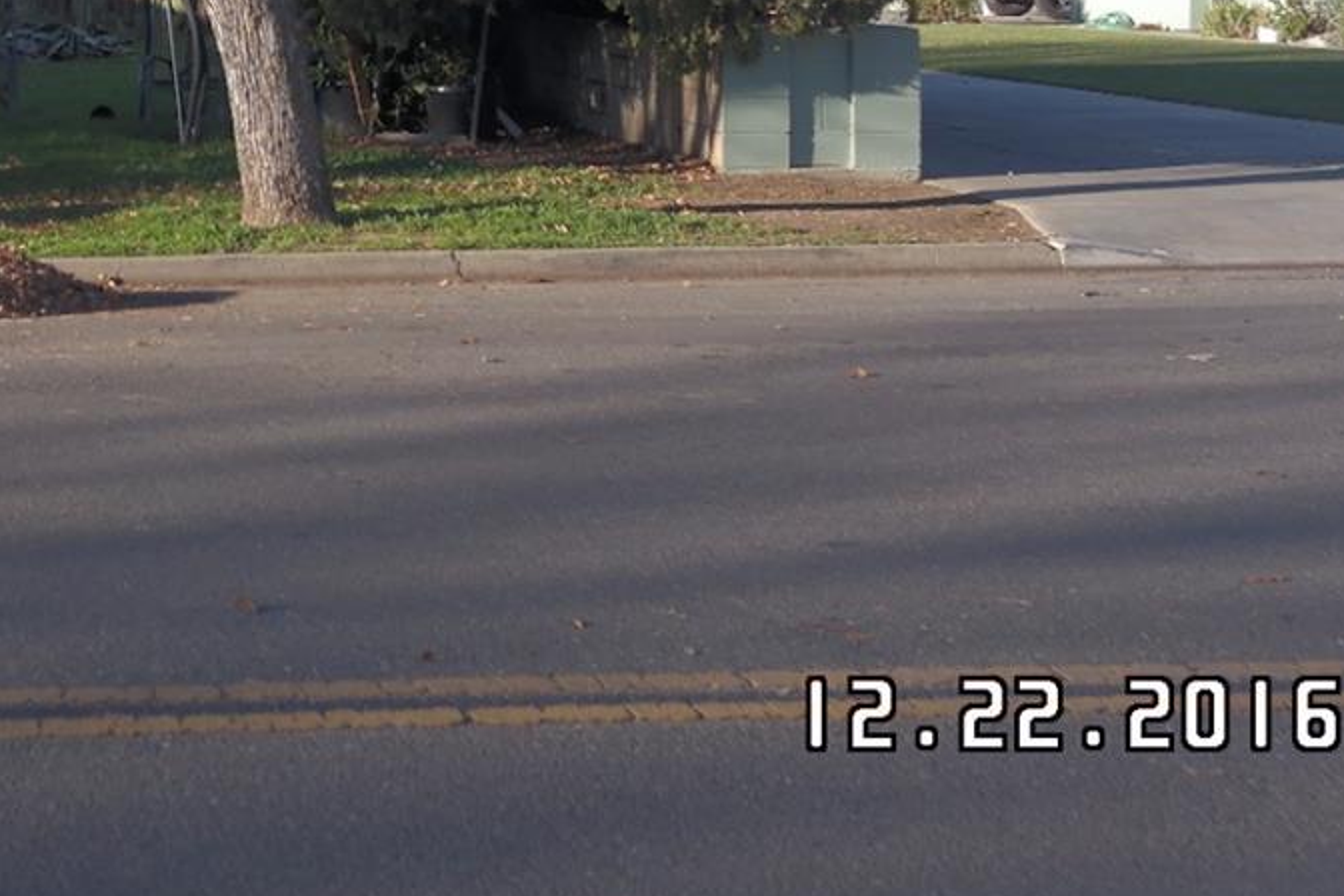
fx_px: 2501
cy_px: -64
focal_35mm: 67
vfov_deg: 19.5
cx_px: 56
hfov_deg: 28.5
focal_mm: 20
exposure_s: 1/200
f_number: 5
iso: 100
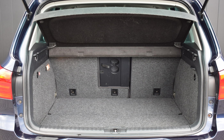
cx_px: 112
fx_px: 299
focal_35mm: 49
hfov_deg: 41.1
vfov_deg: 26.3
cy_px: 71
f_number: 4.5
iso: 400
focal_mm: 32
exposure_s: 1/80
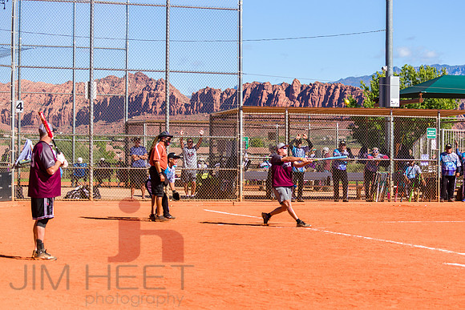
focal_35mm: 99
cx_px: 276
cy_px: 171
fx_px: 1277
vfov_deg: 13.8
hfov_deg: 20.6
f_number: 5.6
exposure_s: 1/1600
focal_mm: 80
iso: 400
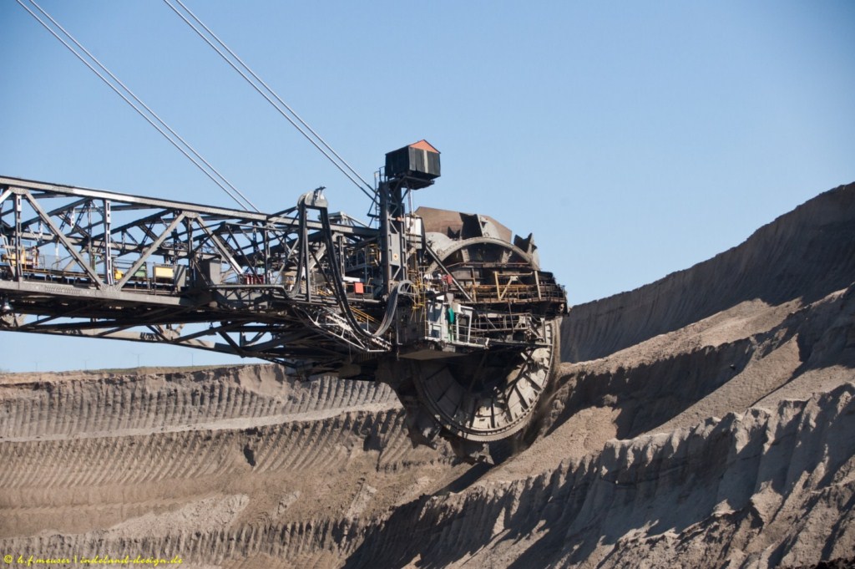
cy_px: 284
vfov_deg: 18.2
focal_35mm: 75
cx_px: 428
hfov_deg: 27.0
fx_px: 1780
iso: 200
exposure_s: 1/320
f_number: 9
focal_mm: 50
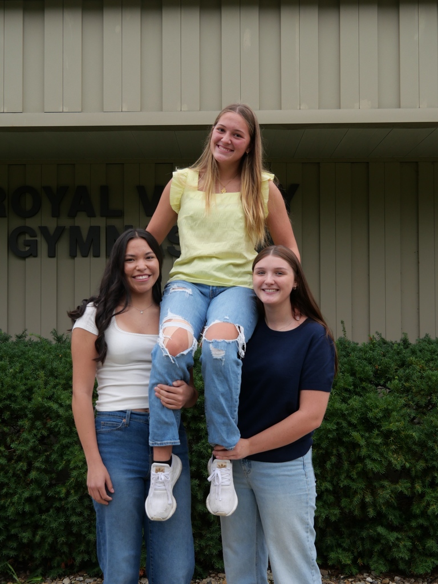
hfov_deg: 32.9
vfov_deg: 42.9
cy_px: 292
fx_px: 742
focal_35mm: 44
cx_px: 219
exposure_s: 1/250
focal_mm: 22
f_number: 4.5
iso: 250
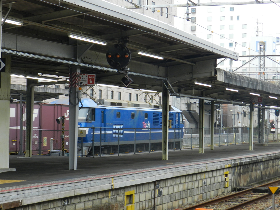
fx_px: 809
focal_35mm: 100
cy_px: 105
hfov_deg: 19.6
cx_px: 140
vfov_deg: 14.8
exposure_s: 1/100
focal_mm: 17.7
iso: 160
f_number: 4.6
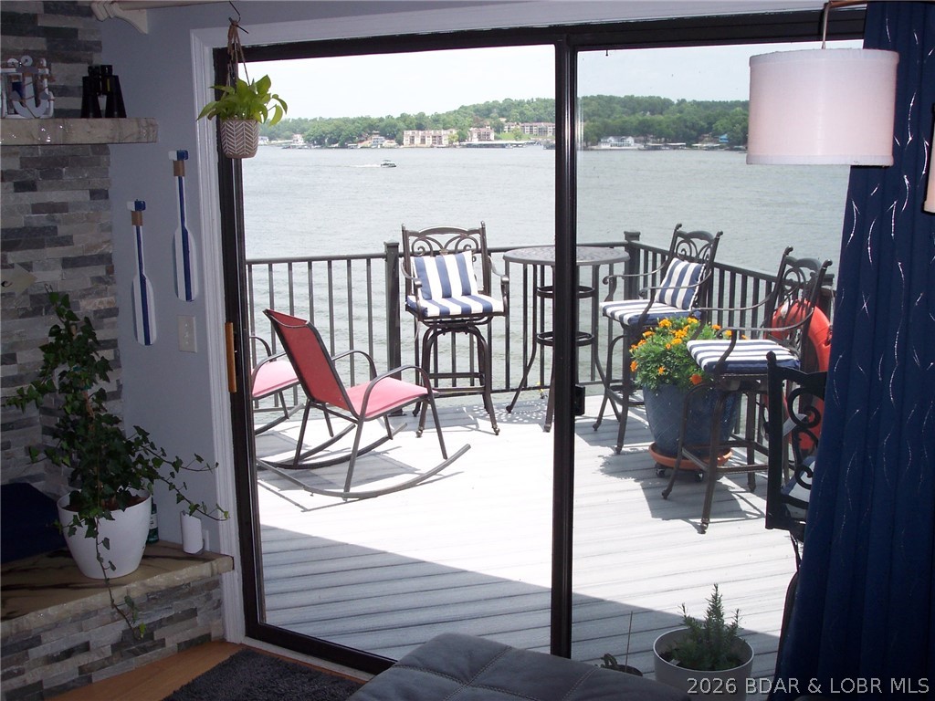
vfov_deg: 37.7
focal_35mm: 38
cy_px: 350
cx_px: 468
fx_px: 1026
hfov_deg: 49.0
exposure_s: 1/250
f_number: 4.8
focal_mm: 8
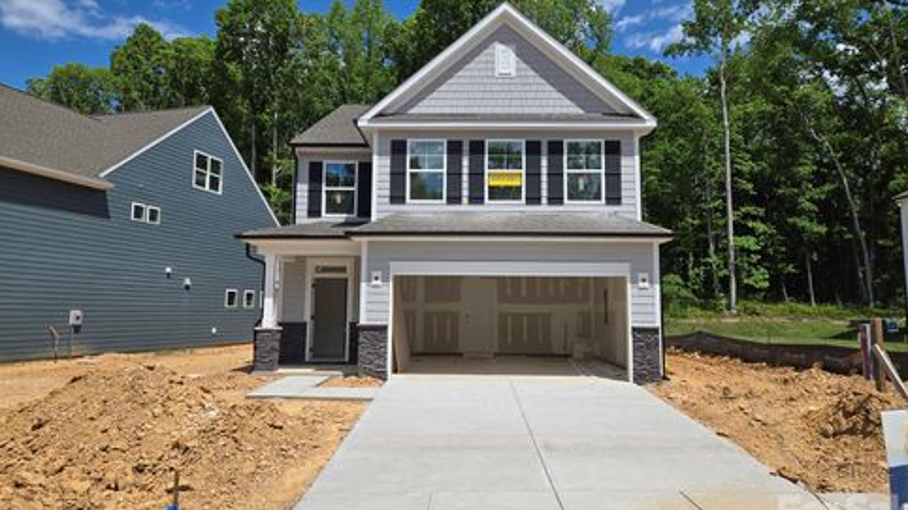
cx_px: 454
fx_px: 626
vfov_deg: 44.3
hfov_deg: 71.9
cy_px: 232
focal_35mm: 26
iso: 25
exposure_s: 1/2828
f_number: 1.8
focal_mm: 5.4
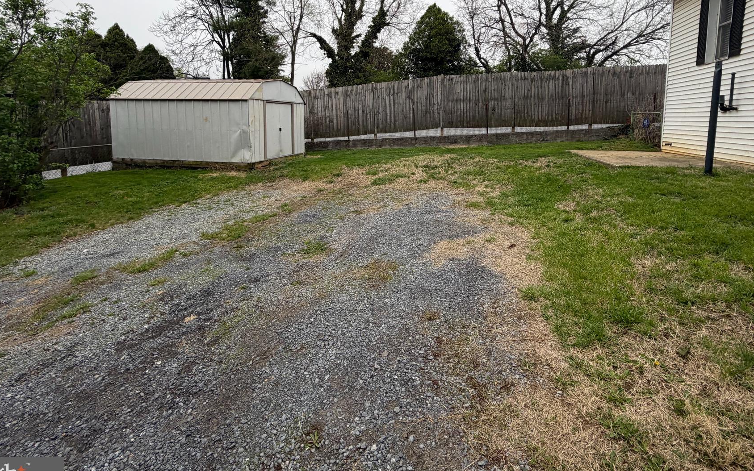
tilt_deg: -4.4
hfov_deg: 90.9
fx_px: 370
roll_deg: -3.5
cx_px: 410
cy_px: 150
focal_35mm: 18
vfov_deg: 63.1
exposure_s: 1/198
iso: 40
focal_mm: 2.22
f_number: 2.2
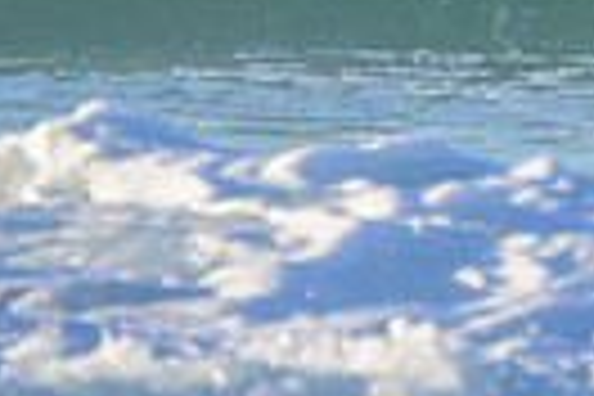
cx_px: 1071
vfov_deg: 0.5
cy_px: -457
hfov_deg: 0.7
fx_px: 49348
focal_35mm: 2991
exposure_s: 1/2000
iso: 5000
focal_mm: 680
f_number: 11
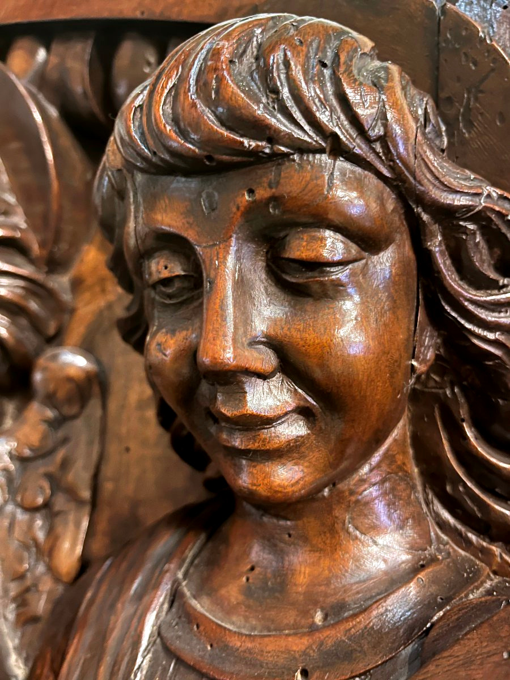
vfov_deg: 67.3
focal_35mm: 26
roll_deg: -10.1
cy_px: 340
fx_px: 511
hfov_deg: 53.1
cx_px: 255
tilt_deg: +13.4
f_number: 1.6
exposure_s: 1/17
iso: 1000
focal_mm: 5.1
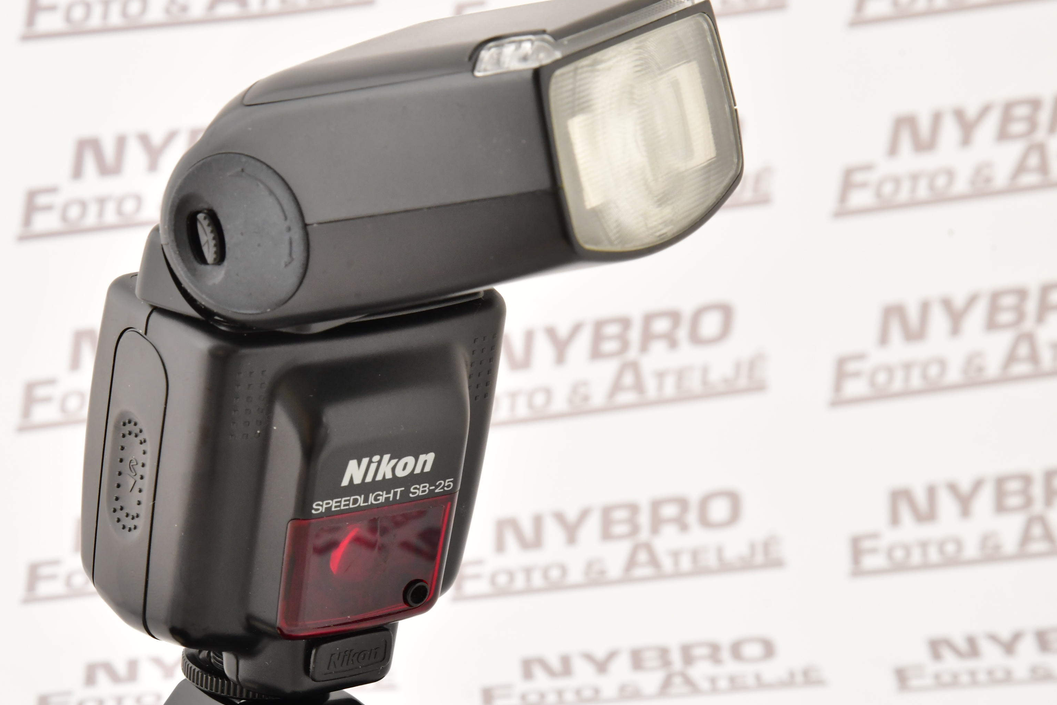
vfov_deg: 8.5
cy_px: 365
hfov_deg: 12.7
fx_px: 4756
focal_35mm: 162
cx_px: 445
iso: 1600
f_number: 13
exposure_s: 1/160
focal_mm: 120
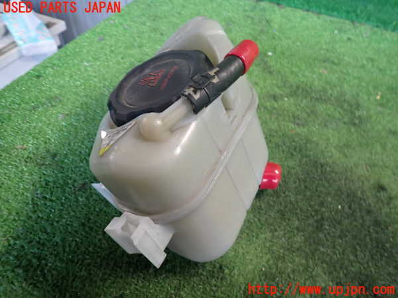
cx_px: 199
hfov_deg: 69.4
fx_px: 287
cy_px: 149
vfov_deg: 54.9
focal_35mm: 25
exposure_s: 1/30
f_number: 2
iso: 320
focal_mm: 4.5
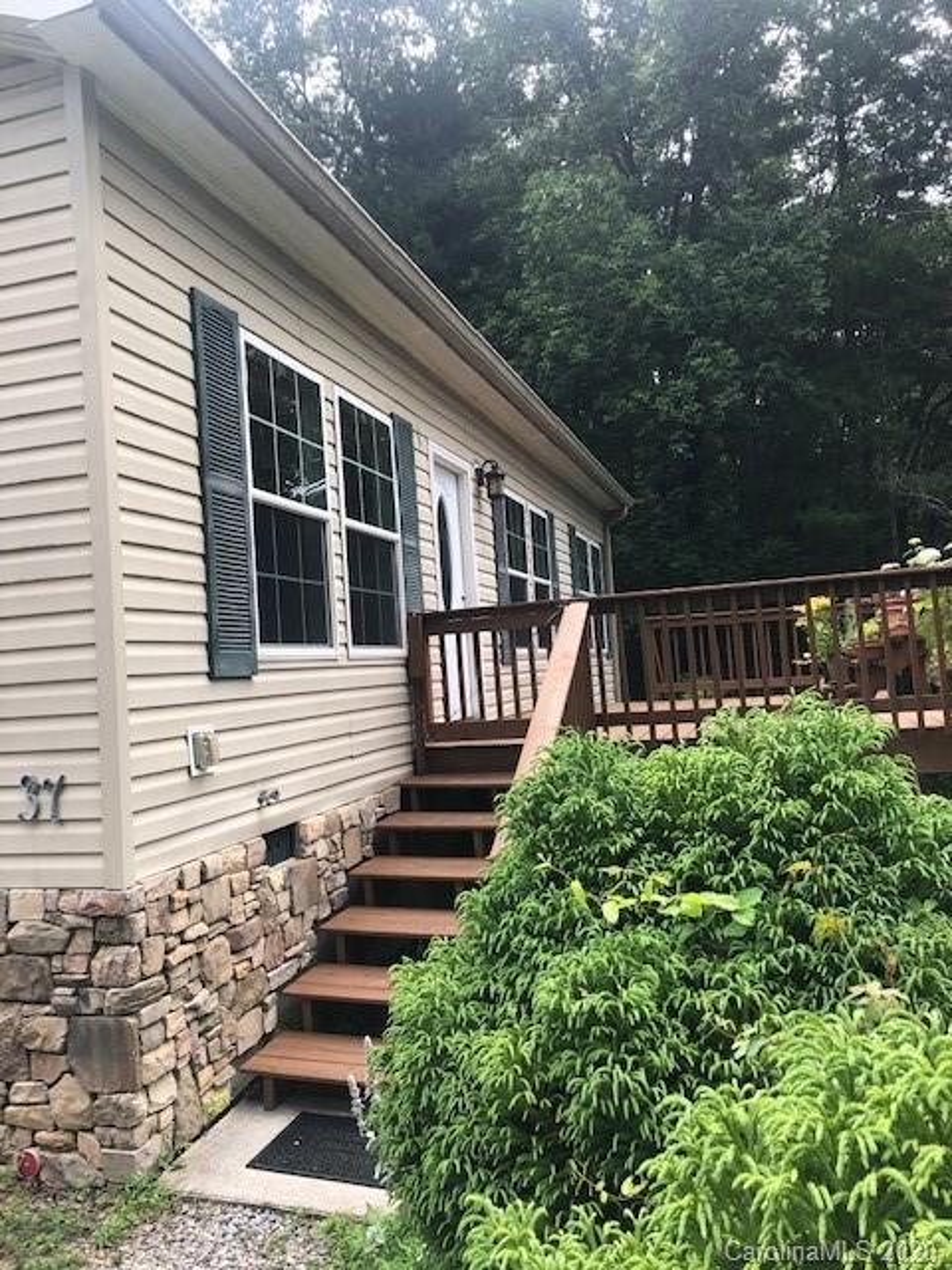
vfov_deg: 63.4
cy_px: 635
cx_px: 476
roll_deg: +3.9
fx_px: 1027
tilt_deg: +3.9
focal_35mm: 28
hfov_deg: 49.7
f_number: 1.8
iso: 20
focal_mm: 3.99
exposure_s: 1/337
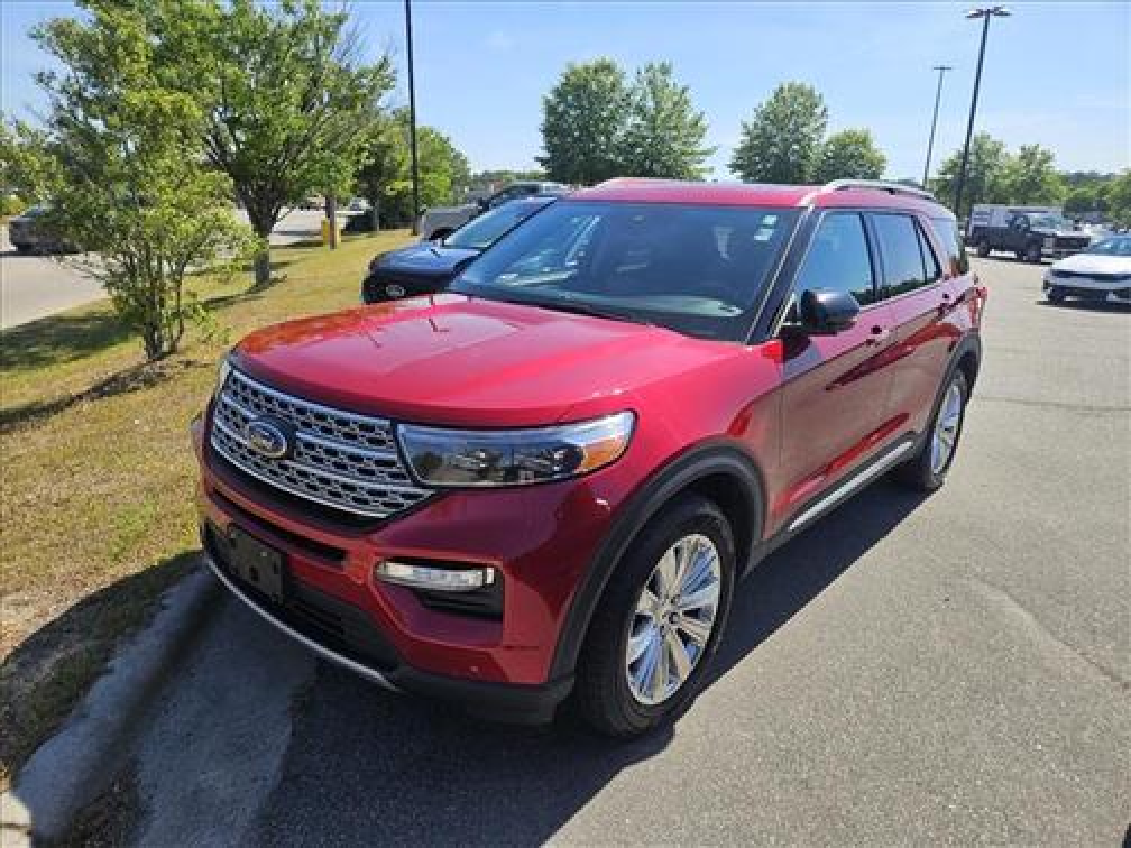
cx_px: 566
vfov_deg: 58.9
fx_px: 751
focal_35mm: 23
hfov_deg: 73.9
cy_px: 424
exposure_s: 1/1667
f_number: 1.8
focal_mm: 5.4
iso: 32
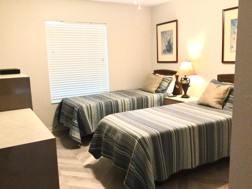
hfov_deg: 56.8
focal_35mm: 32
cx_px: 130
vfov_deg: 44.2
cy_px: 96
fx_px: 233
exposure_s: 1/30
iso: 200
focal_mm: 3.3
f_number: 2.4
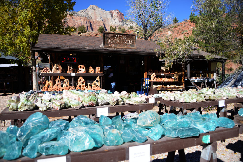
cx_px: 122
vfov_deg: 46.4
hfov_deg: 65.5
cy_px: 81
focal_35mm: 28
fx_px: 189
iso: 250
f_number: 3.5
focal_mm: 28
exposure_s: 1/2000
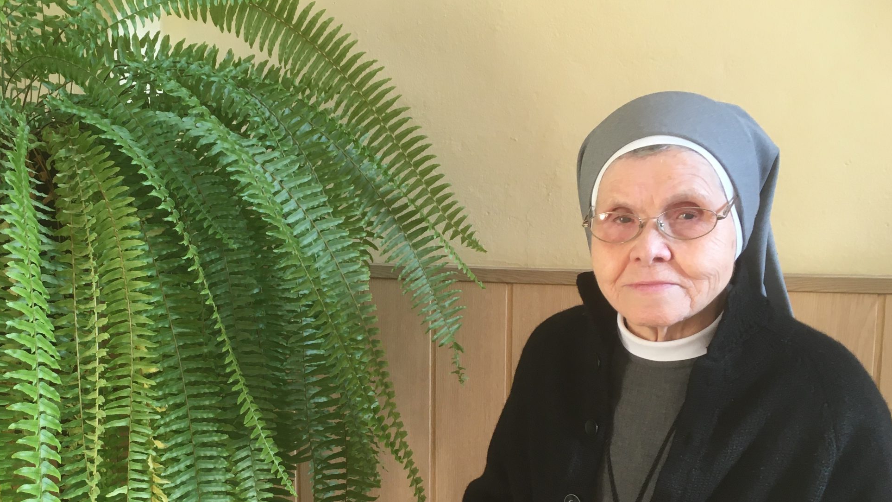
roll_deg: +0.2
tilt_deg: -9.1
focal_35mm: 42
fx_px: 993
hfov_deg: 47.9
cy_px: 353
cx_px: 338
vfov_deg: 28.1
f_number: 2.2
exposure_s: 1/33
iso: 25
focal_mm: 4.15
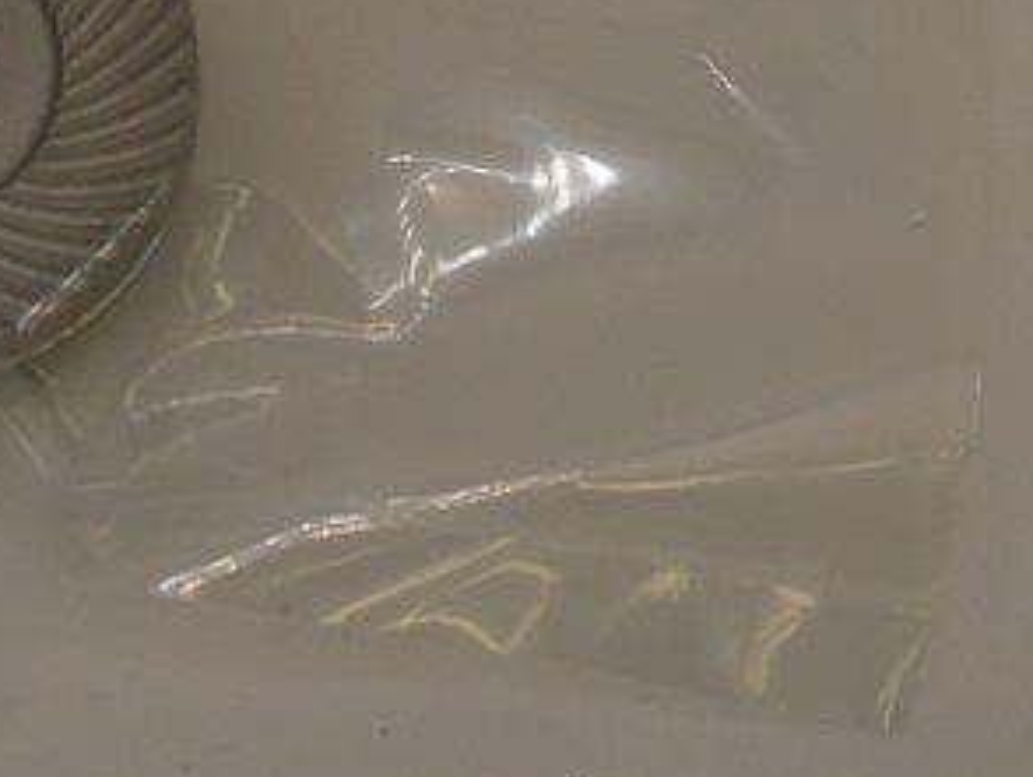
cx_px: 369
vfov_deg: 10.9
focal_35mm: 134
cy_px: -77
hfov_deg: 14.7
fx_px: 4002
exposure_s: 1/200
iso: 160
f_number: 4.5
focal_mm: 14
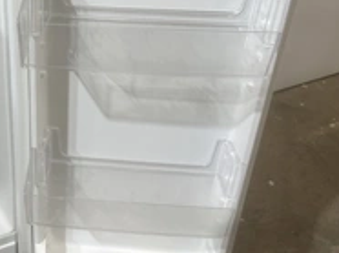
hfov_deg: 32.9
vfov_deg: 25.8
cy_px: 67
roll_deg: +1.7
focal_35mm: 56
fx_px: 548
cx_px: 44
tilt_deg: -31.7
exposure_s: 1/60
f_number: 1.6
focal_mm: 5.1
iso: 64
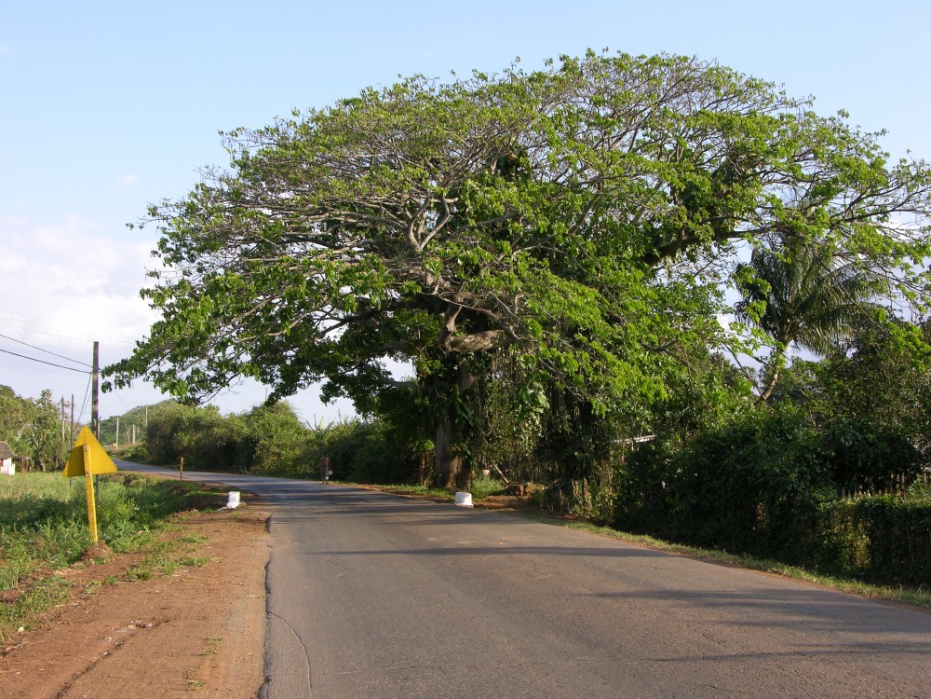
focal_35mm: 43
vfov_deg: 33.6
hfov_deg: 43.9
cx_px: 466
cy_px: 354
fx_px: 1156
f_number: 5.2
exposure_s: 1/118
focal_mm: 10.7
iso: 50
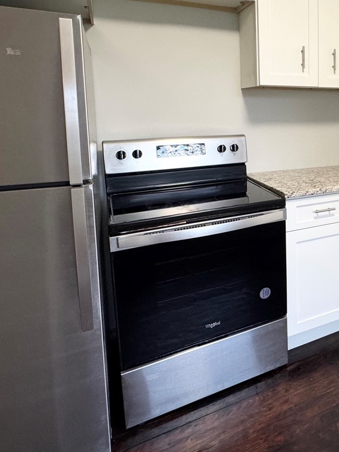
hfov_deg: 44.0
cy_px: 157
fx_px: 366
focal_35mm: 28
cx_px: 322
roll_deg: -0.7
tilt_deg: -8.2
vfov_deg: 62.1
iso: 200
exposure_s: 1/60
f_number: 2.2
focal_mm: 2.22
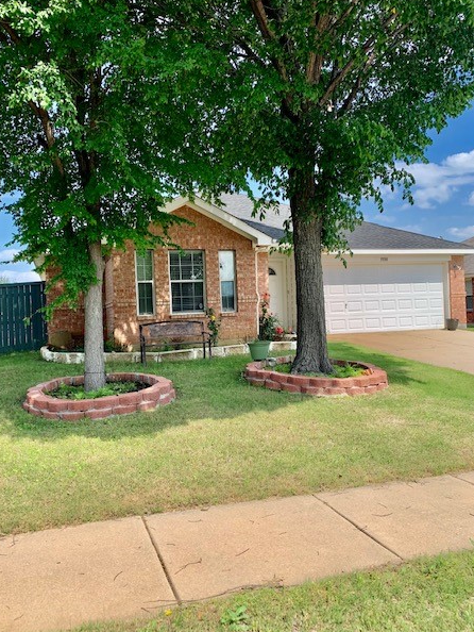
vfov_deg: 63.4
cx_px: 235
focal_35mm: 28
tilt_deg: +1.2
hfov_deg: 49.8
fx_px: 511
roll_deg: +2.9
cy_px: 310
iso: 25
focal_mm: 4.25
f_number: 1.8
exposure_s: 1/1332
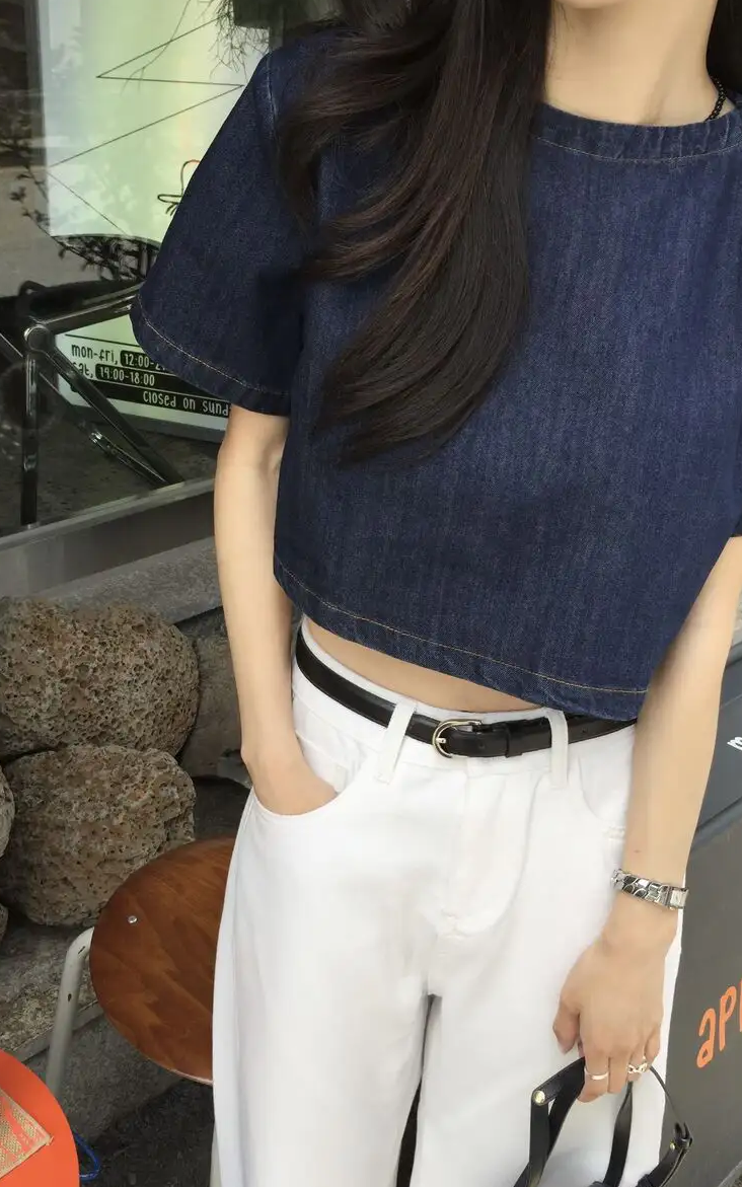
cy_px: 637
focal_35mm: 35
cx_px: 301
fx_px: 1132
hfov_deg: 36.2
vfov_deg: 55.3
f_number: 2.2
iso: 32
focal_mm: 4.15
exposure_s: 1/557
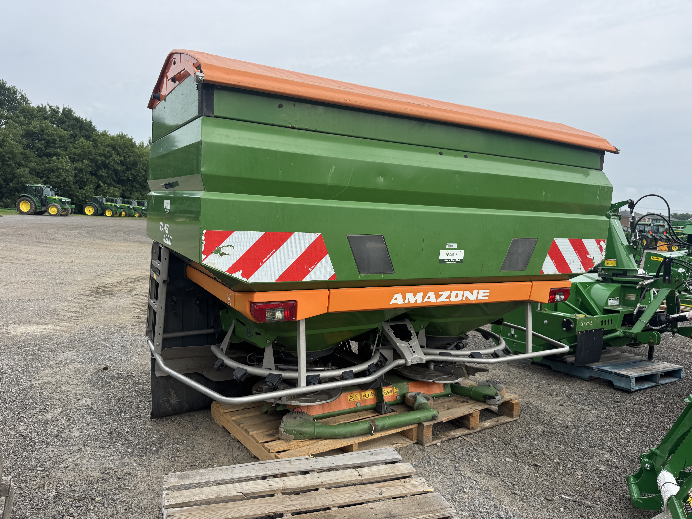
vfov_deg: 56.8
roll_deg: -1.9
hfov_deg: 71.6
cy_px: 260
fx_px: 480
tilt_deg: -4.1
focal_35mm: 24
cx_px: 346
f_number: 1.78
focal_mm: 6.76
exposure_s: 1/2959
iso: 80
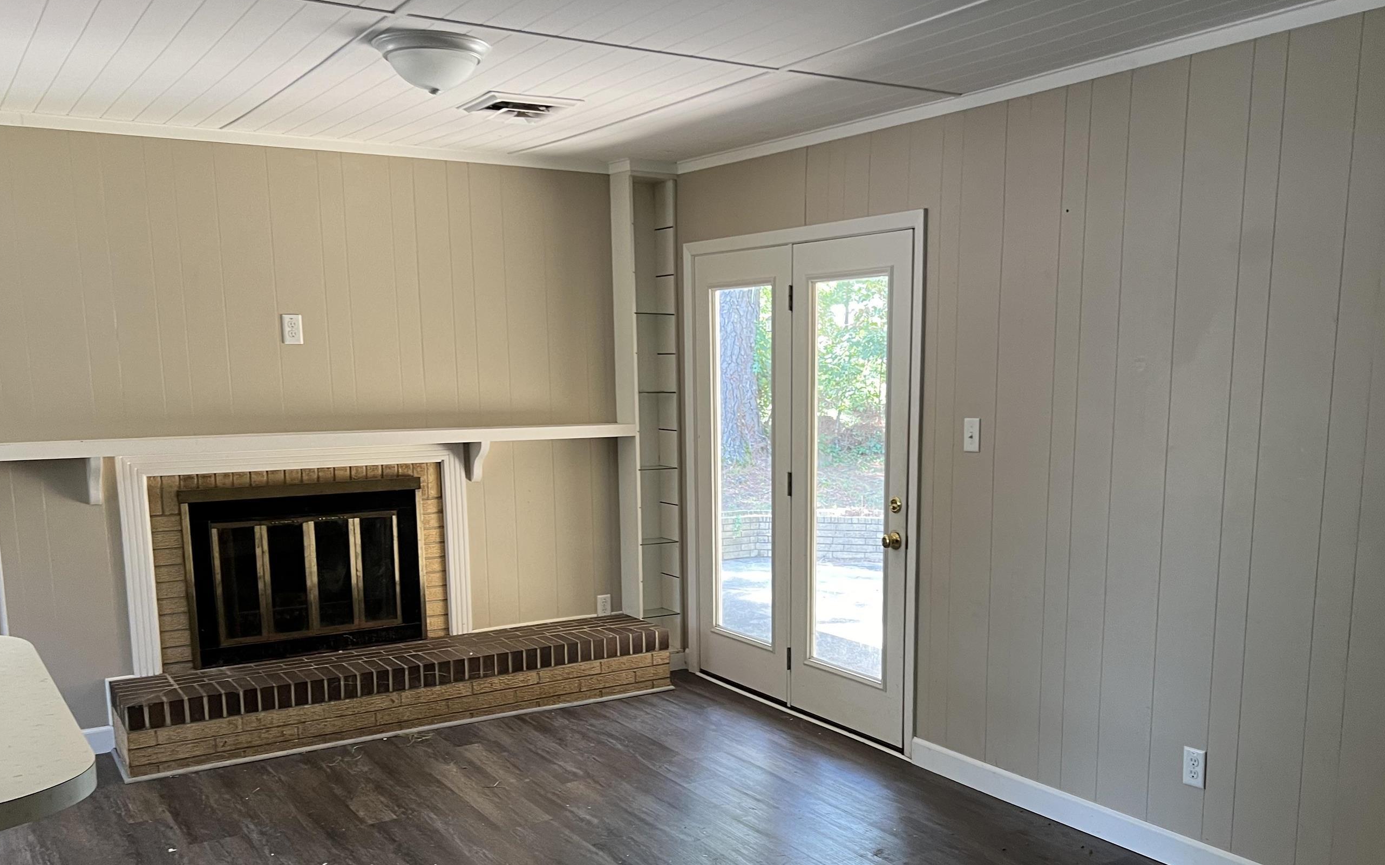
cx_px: 717
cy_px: 571
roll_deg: +2.1
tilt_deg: -9.3
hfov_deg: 58.1
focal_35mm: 33
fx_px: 1245
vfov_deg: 37.9
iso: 125
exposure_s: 1/73
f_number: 1.5
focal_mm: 5.7
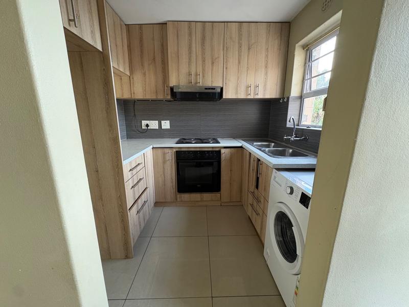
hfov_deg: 102.1
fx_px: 165
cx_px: 204
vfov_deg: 85.7
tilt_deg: -12.4
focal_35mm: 14
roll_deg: +0.7
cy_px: 154
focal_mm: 2.22
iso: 500
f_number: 2.2
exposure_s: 1/60
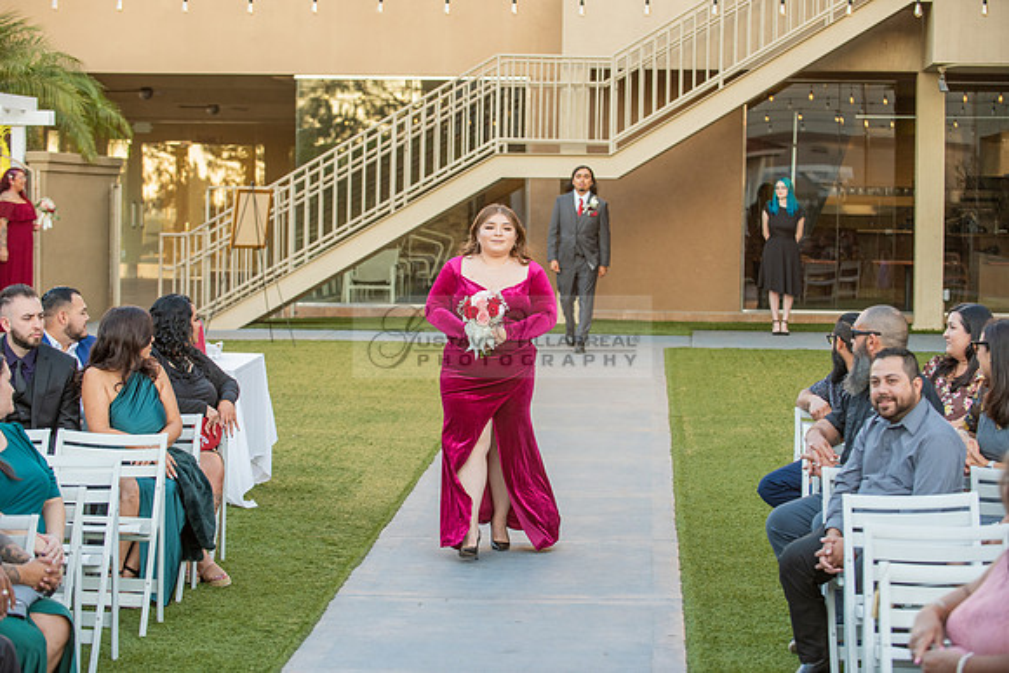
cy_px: 336
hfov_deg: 21.5
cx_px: 504
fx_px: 2663
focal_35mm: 95
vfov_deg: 14.4
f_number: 4
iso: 800
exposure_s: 1/320
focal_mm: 95
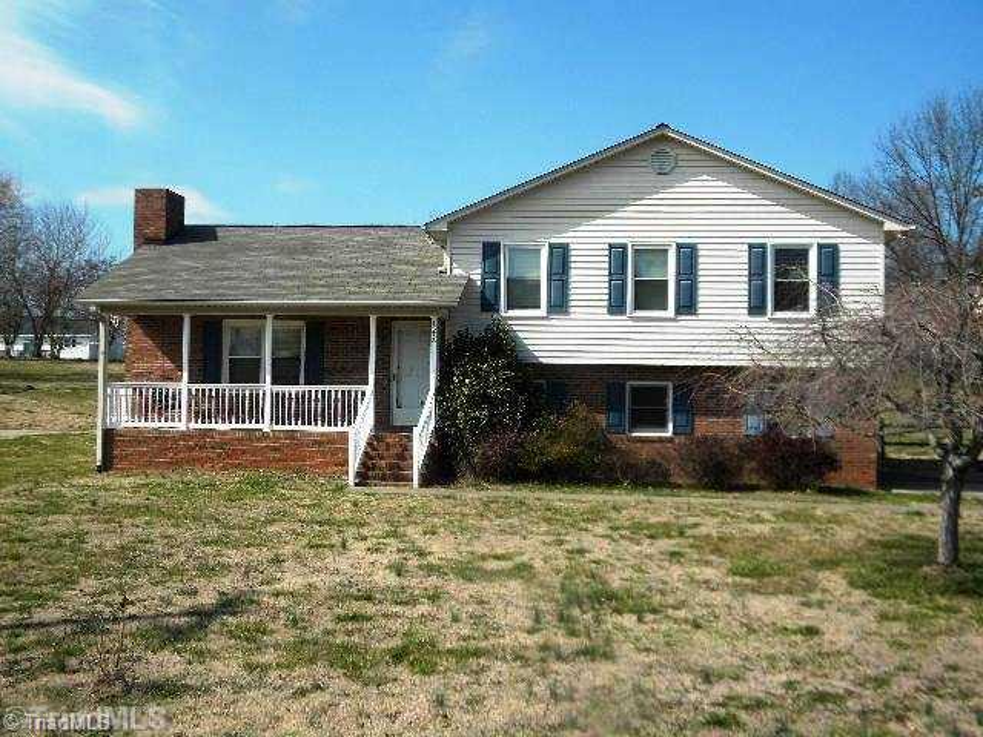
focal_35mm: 41
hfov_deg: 45.8
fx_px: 1164
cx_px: 492
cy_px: 368
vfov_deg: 35.1
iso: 80
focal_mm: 7.3
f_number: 3.8
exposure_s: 1/761
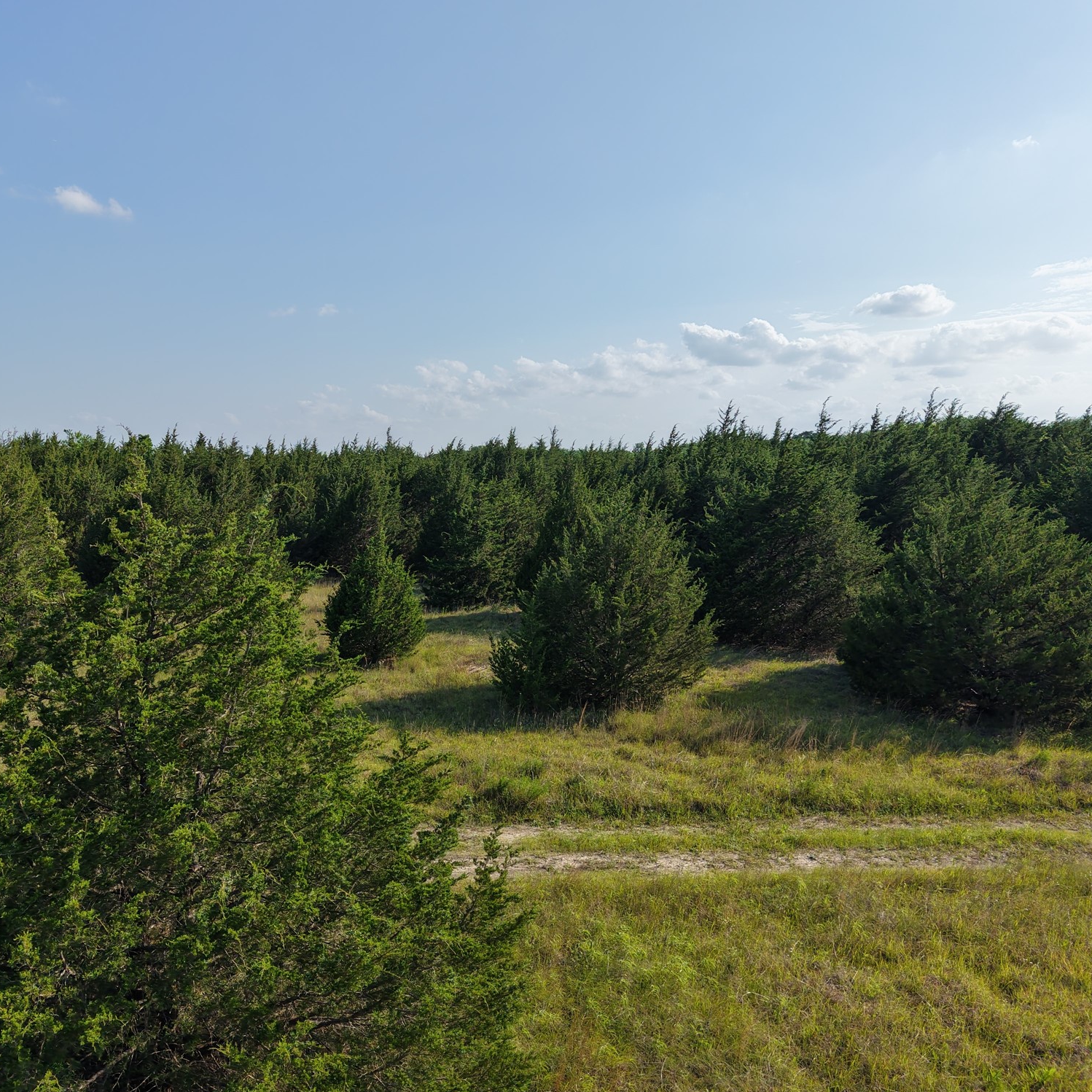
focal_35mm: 29
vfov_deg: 55.6
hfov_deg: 55.0
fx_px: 1035
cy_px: 536
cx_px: 410
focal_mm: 8.67
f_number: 1.8
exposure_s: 1/6000
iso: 280
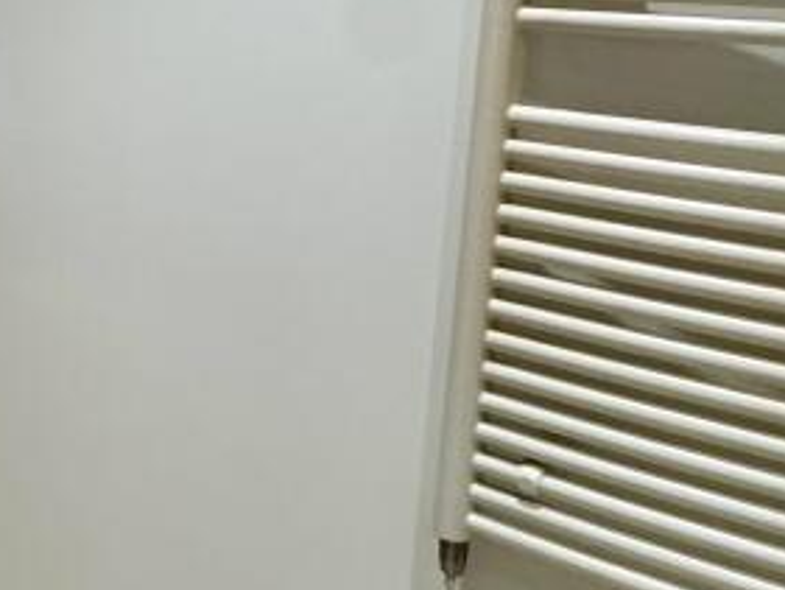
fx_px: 1157
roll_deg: +0.6
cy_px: 34
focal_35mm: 51
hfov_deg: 24.1
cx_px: -528
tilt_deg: -6.6
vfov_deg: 27.3
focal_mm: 2.22
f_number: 2.2
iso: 250
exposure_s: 1/100
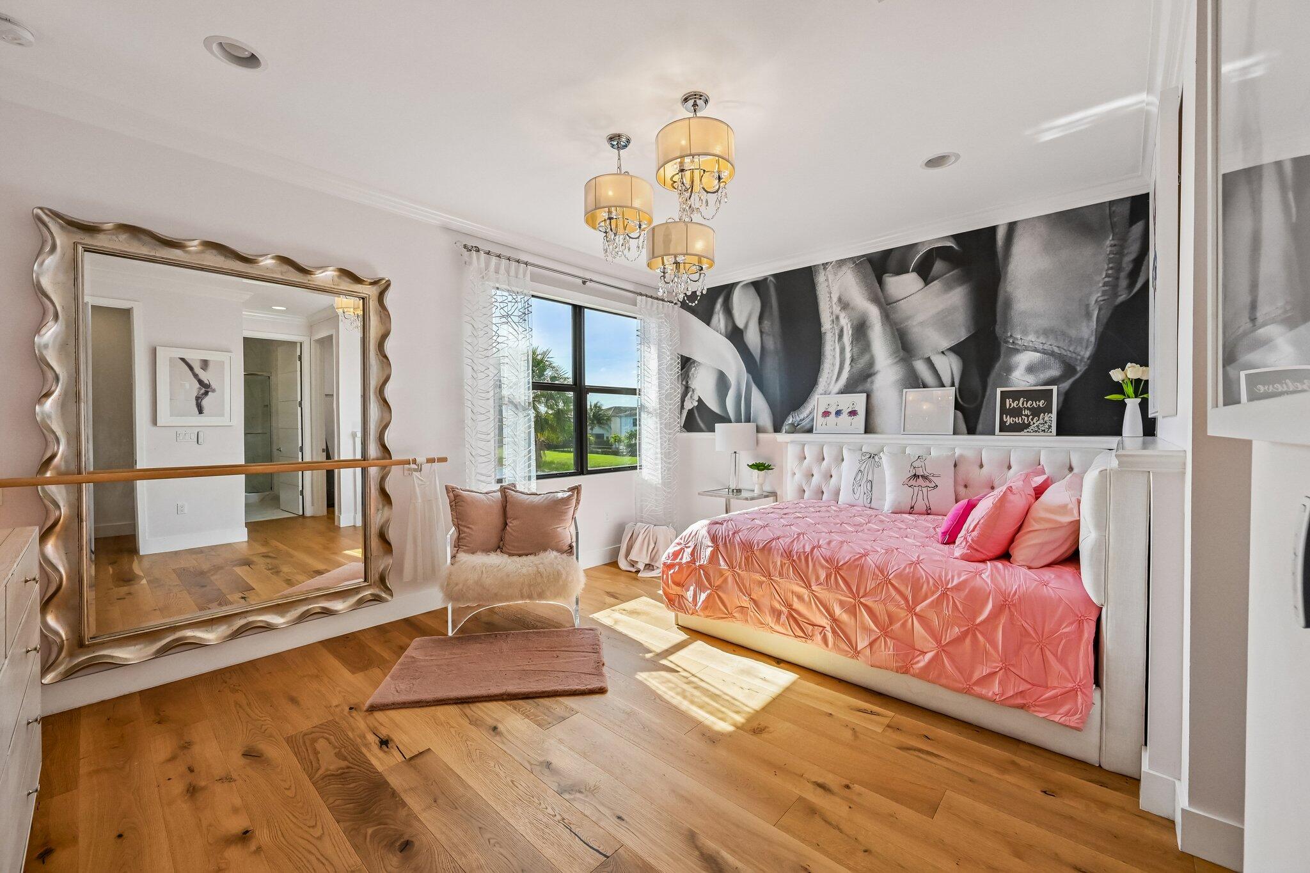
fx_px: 509
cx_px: 655
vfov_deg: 81.2
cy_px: 436
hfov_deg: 104.3
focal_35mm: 14
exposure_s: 1/2000
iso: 2500
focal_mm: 14
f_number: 8
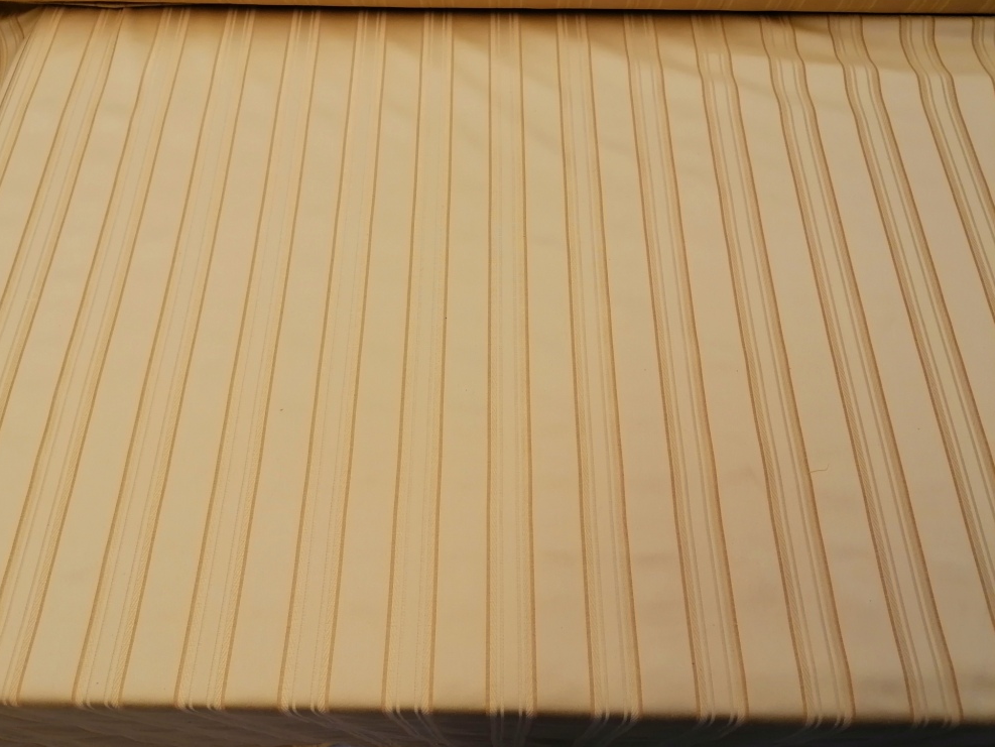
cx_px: 480
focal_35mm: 28
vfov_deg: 49.8
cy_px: 368
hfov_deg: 63.4
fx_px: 805
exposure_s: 1/50
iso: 100
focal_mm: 4.75
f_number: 1.8
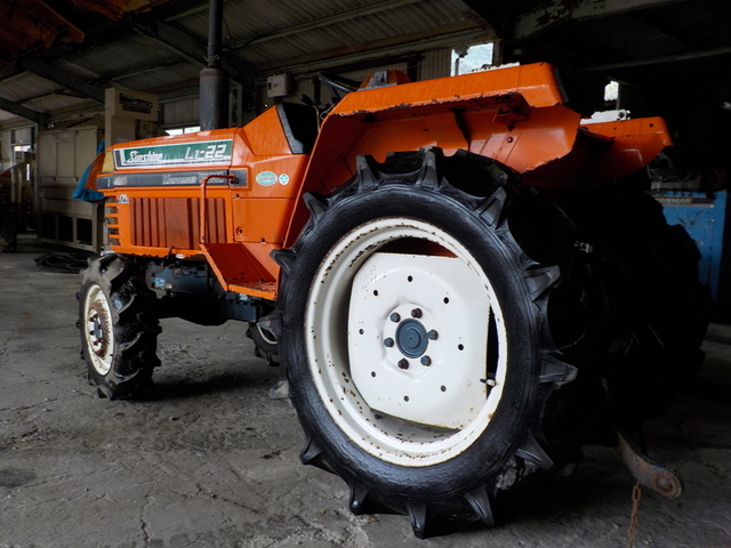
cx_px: 366
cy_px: 274
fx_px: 634
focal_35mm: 30
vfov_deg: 46.8
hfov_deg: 60.0
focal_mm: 4.1
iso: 125
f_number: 3.3
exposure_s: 1/30
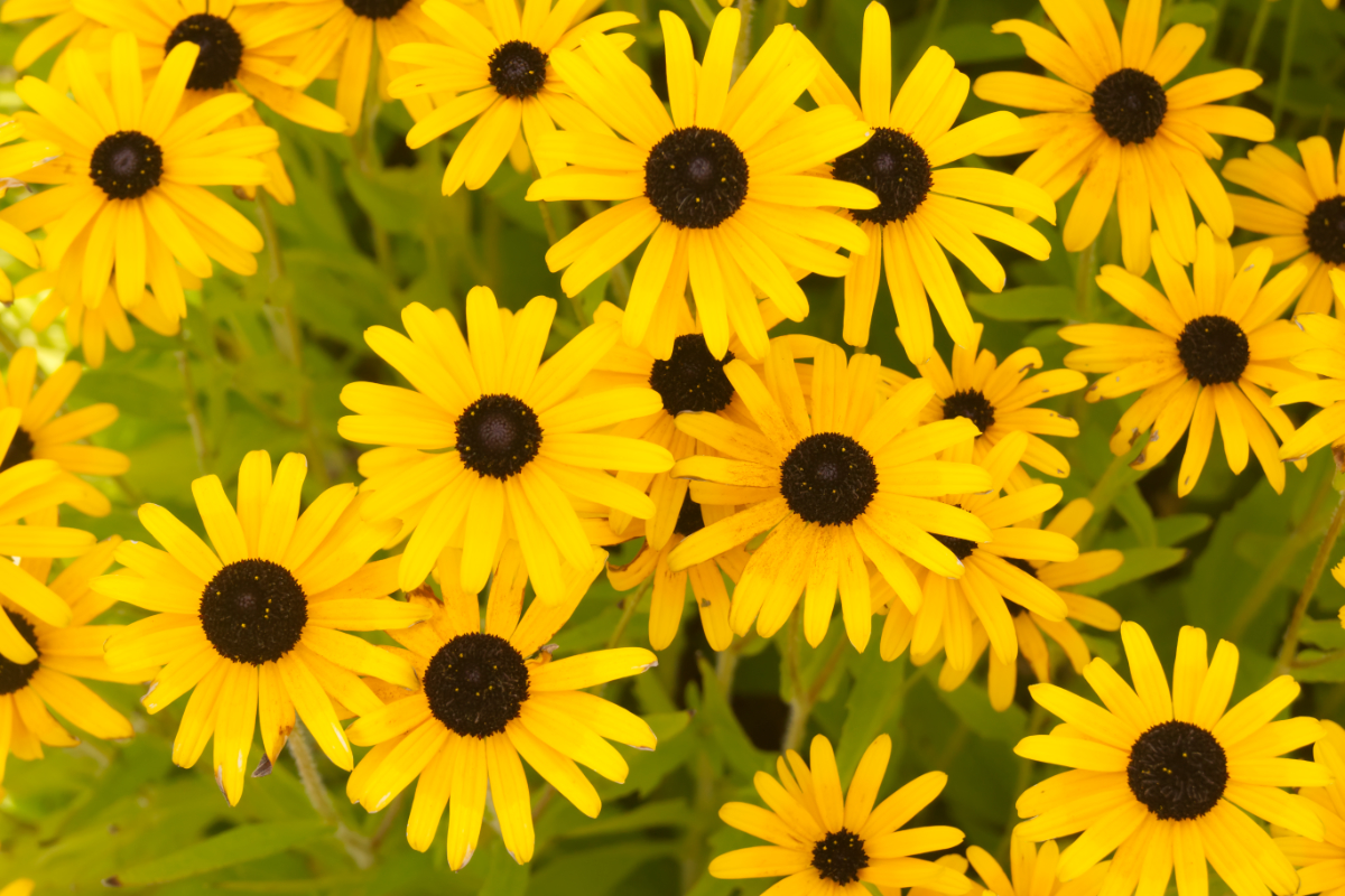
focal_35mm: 82
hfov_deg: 24.6
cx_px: 672
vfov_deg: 16.6
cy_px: 448
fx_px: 3082
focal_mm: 55
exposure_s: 1/640
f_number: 10
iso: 640
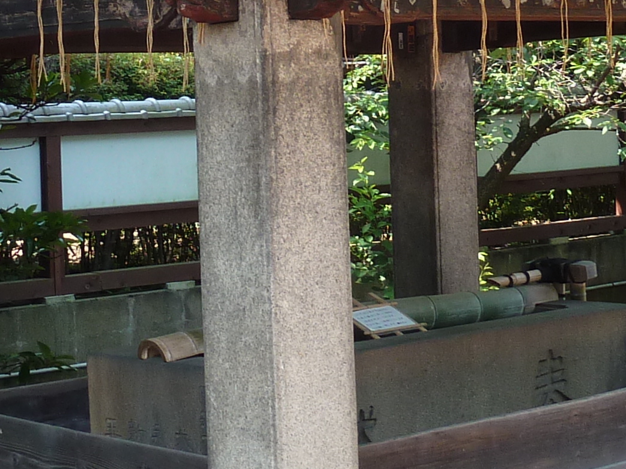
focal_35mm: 96
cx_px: 254
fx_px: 1736
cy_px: 68
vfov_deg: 15.3
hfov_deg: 20.4
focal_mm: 4.1
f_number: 3.3
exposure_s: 1/80
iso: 80
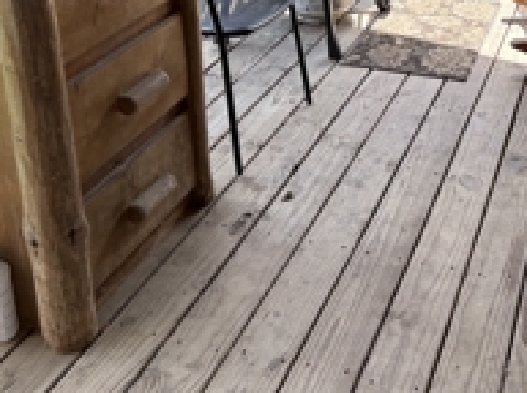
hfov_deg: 34.6
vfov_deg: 25.8
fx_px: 821
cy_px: 14
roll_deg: -2.1
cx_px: 418
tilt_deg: -20.6
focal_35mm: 54
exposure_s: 1/552
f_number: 1.6
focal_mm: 5.96
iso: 64
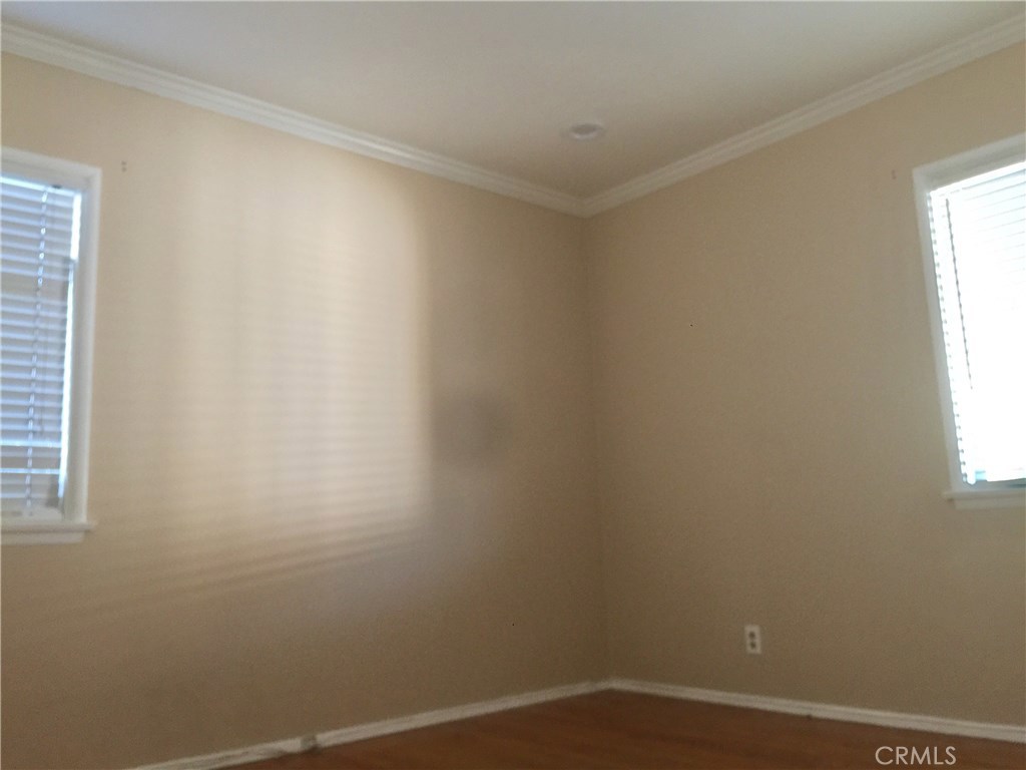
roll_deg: +1.6
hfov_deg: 61.7
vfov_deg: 48.2
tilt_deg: +9.7
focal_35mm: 29
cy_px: 385
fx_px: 860
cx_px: 513
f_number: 2.2
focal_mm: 4.15
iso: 100
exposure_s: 1/15
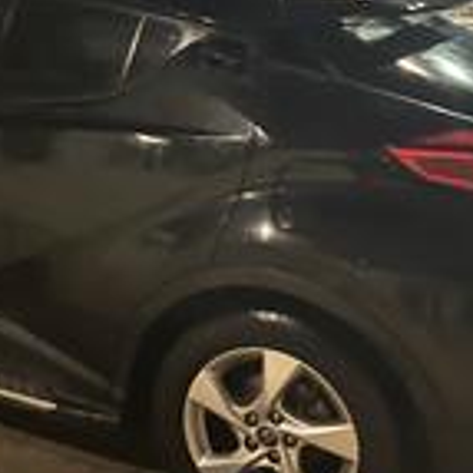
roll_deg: +4.1
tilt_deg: -11.3
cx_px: 149
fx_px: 897
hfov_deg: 29.3
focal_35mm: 58
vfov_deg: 29.4
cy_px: 172
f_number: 1.6
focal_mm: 5.1
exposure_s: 1/17
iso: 800
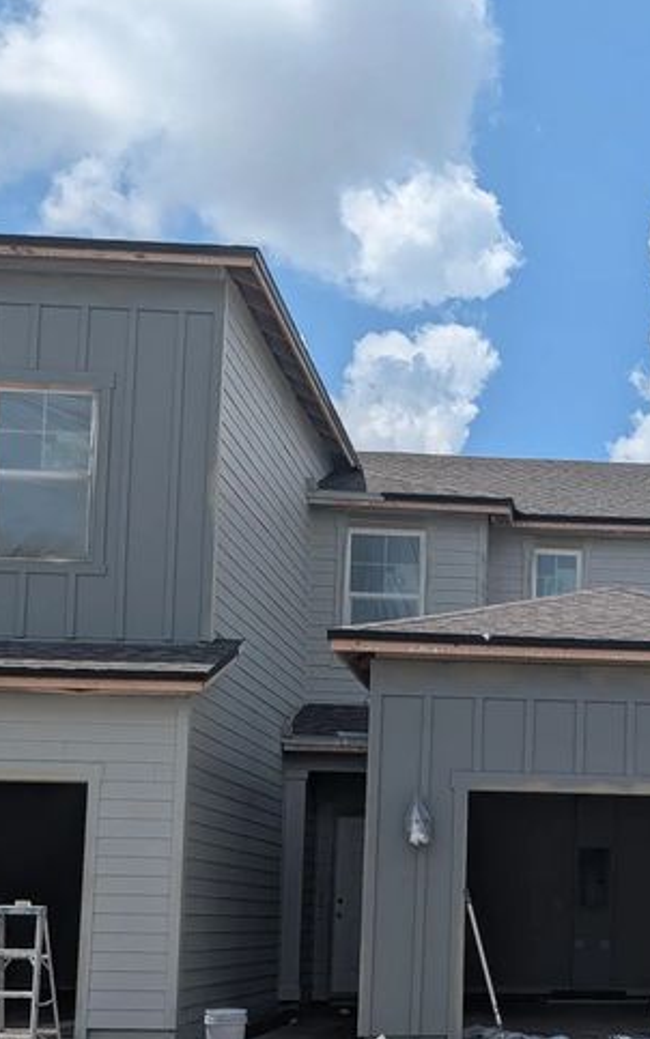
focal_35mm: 54
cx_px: 644
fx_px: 1530
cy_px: 806
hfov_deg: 23.1
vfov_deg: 36.5
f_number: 1.68
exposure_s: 1/1754
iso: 21
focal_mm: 6.9
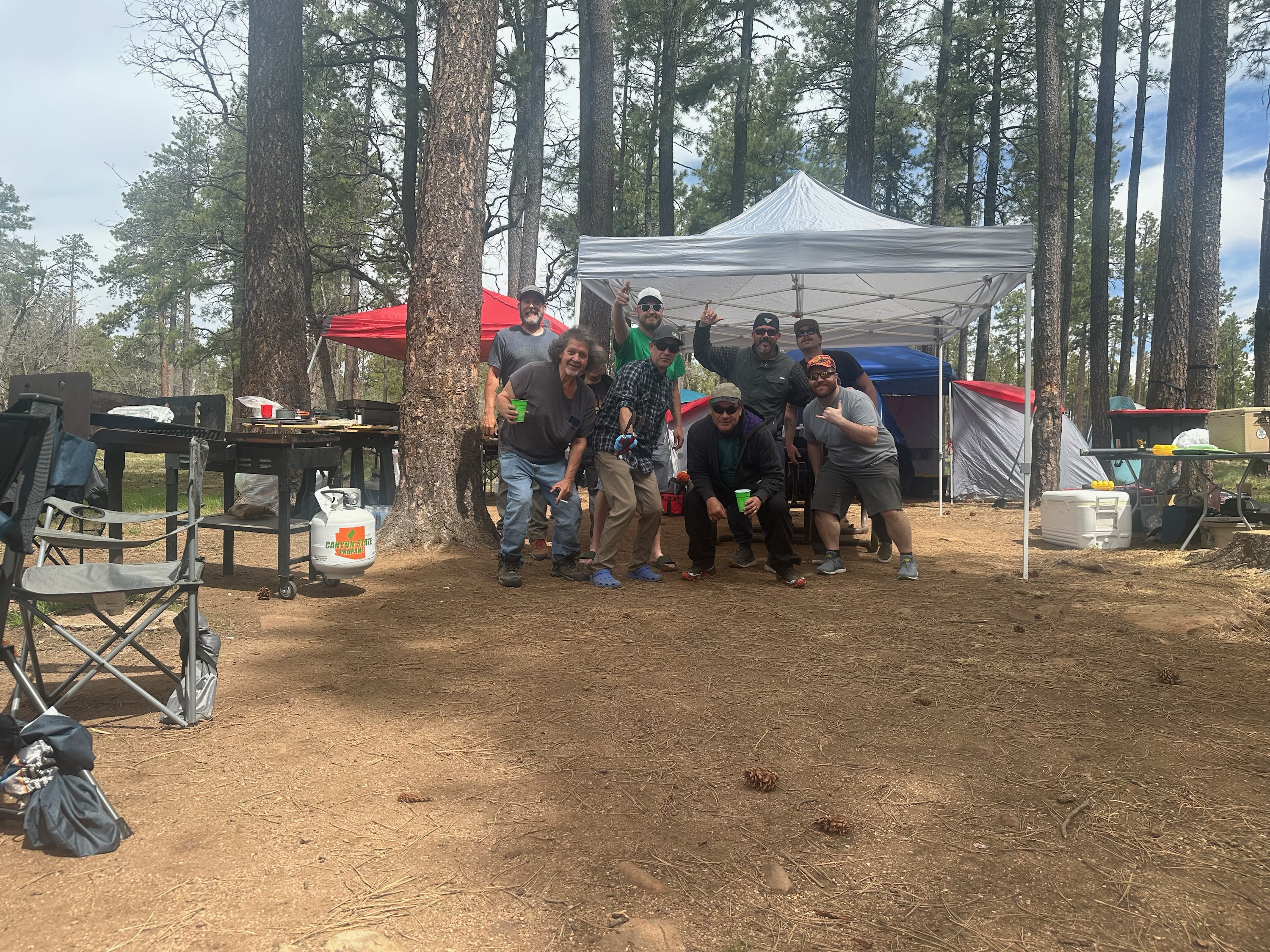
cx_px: 635
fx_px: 881
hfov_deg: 71.6
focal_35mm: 24
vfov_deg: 56.8
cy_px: 476
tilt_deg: -1.2
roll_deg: -1.7
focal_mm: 6.86
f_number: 1.78
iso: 80
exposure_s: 1/2110
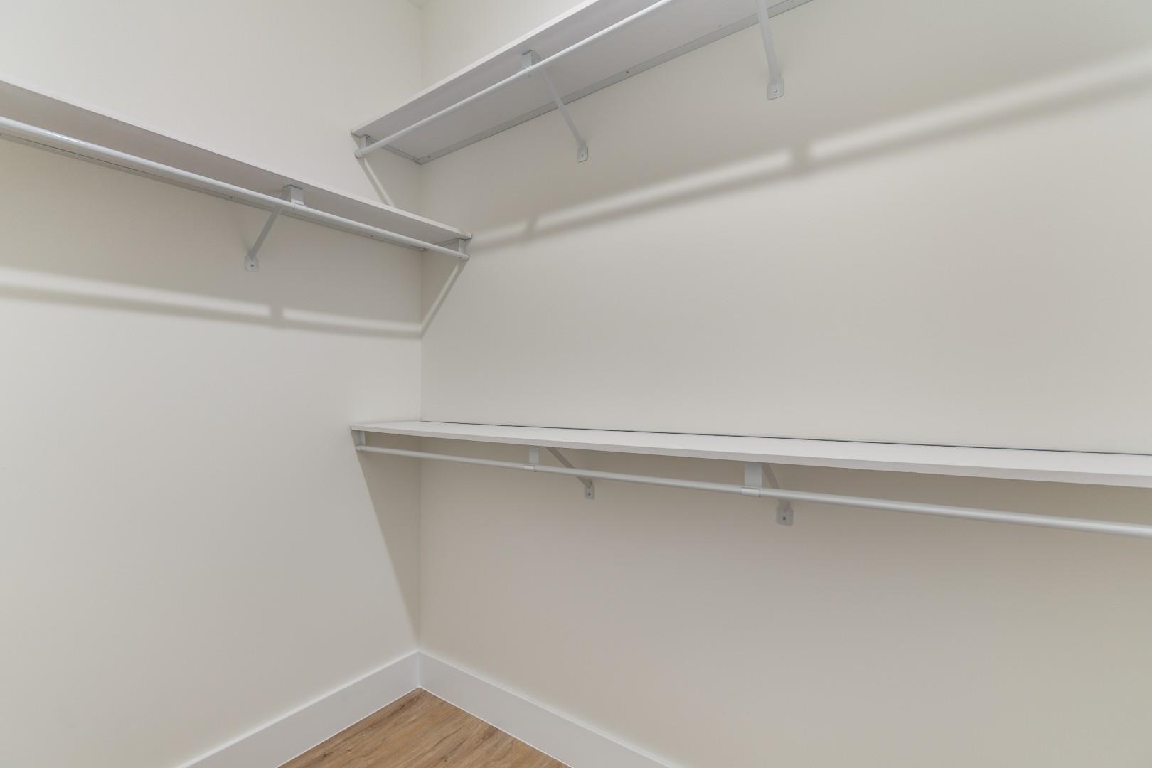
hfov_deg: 100.4
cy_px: 384
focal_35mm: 15
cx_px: 576
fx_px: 480
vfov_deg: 77.3
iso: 100
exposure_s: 1/6
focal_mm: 10
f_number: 4.5
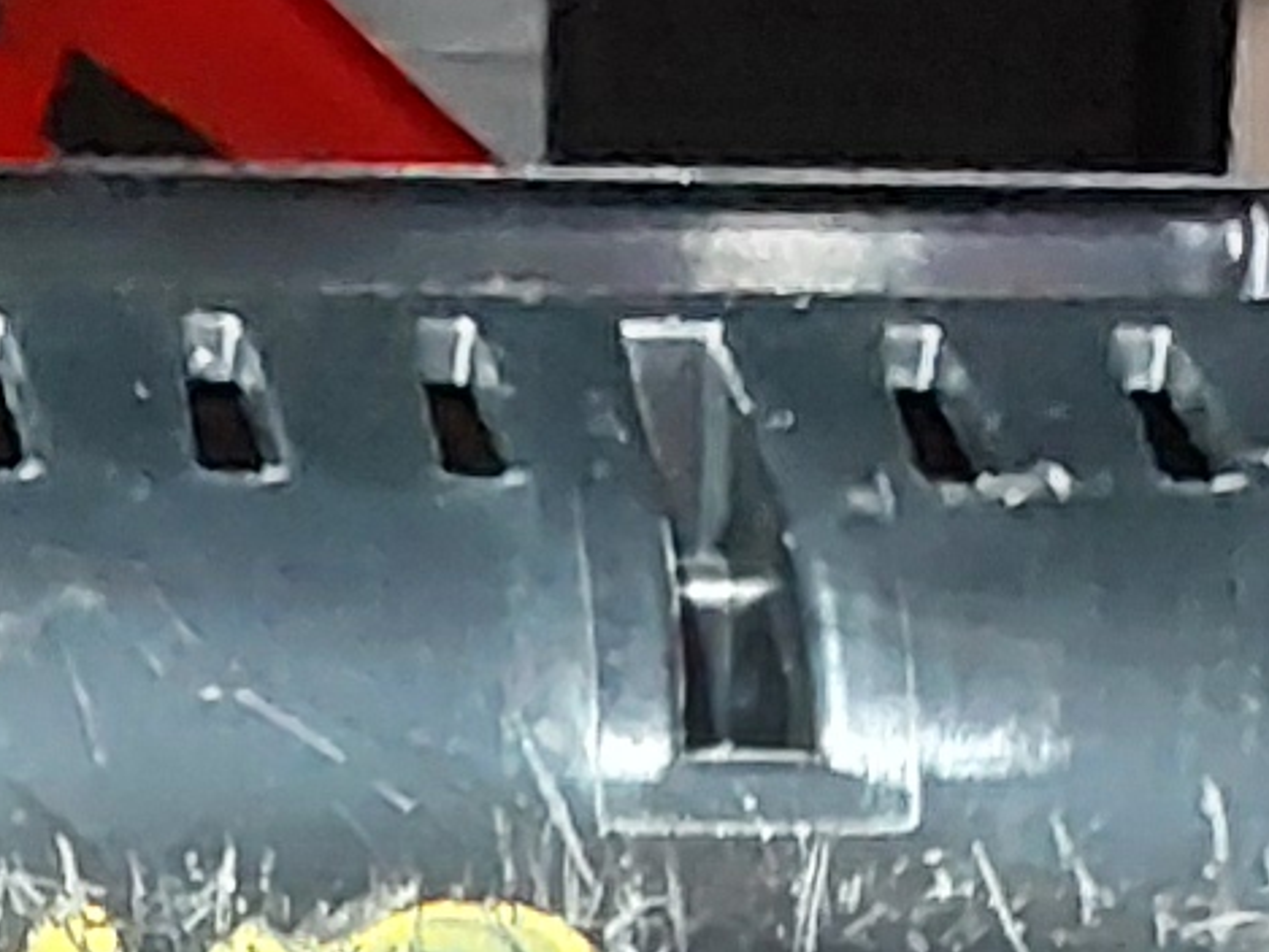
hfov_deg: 10.0
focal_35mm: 195
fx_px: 7150
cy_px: 2283
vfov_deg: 7.2
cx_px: -100
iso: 320
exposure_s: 1/25
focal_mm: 2.91
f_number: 1.9
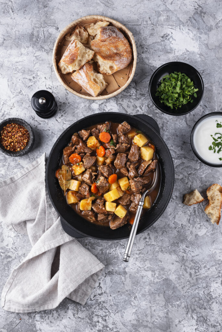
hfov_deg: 27.0
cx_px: 111
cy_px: 166
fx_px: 462
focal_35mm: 50
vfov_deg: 39.6
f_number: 9
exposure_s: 1/100
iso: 100
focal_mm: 50
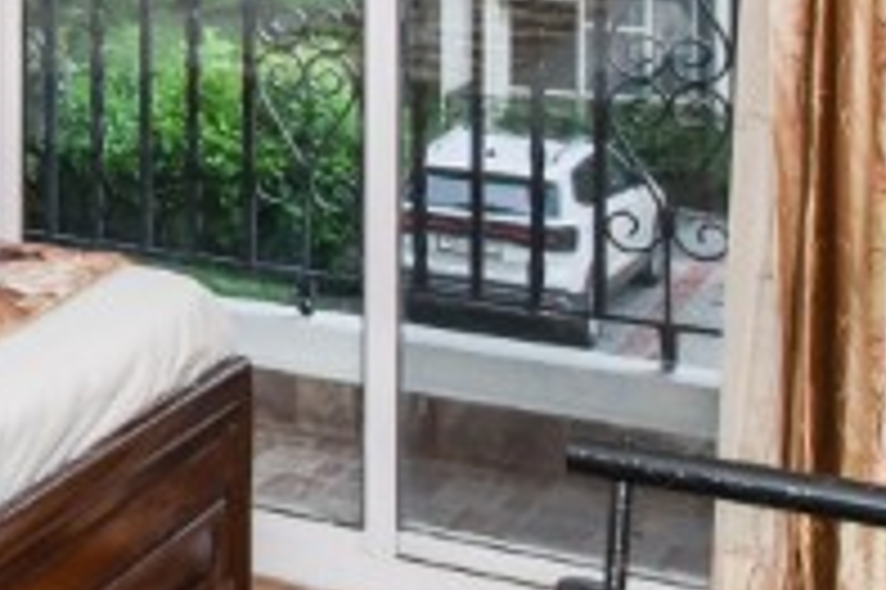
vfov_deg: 14.5
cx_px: -618
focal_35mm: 88
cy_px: -290
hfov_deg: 18.9
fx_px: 2164
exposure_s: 1/100
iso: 1000
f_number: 8
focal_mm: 16
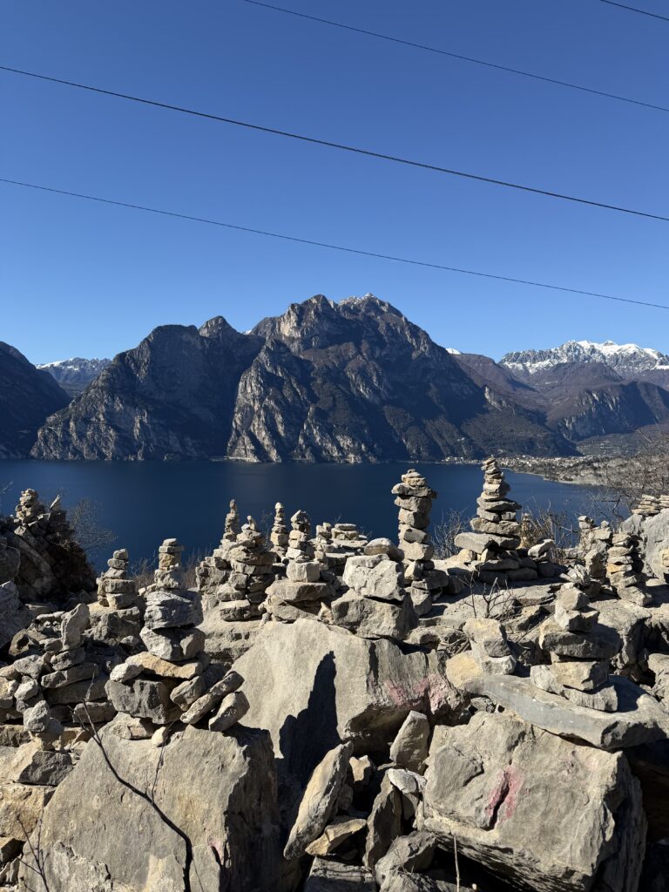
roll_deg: -1.4
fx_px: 618
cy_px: 446
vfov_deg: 71.6
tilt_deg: +0.3
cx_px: 334
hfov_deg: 56.8
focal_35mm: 24
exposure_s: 1/4673
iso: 80
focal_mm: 6.76
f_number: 1.78
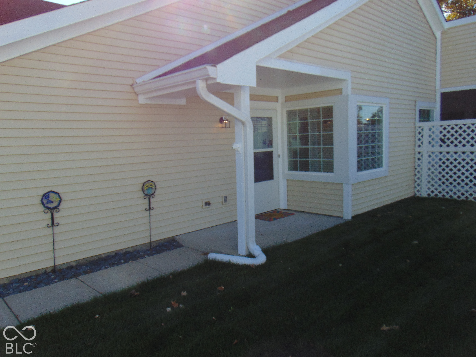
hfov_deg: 69.4
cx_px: 238
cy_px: 178
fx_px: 344
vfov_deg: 54.9
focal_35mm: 25
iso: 80
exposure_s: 1/1000
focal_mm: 4.5
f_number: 3
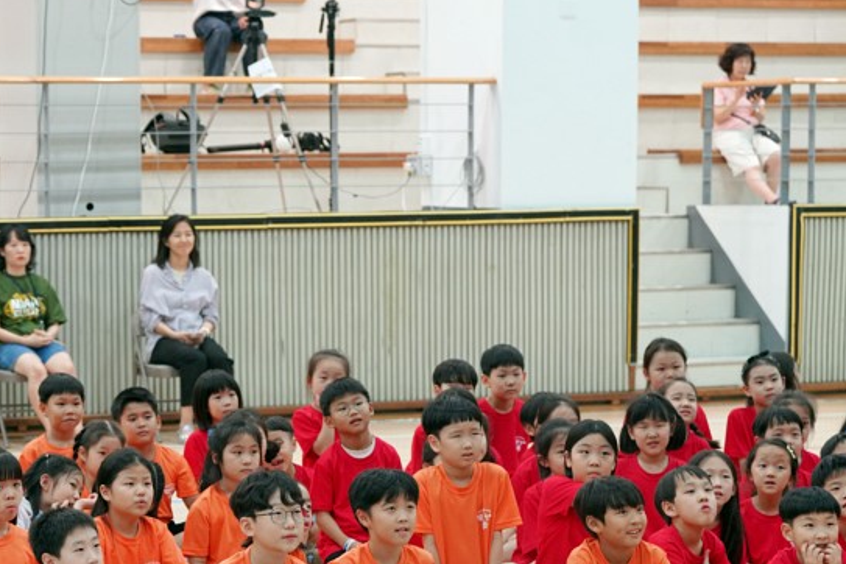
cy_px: 460
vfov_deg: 11.8
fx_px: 2726
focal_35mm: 116
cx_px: 151
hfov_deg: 17.5
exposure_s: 1/160
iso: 2000
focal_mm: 70
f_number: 4
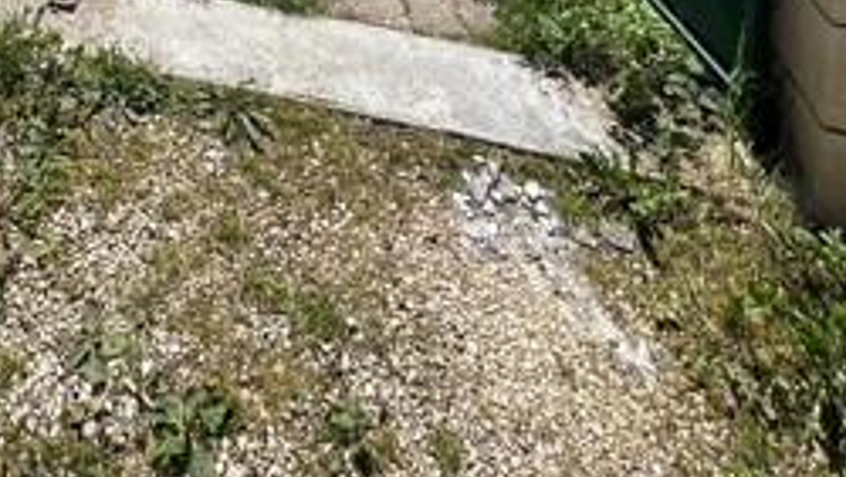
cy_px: -491
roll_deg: -1.1
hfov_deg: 54.2
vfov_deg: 19.0
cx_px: 173
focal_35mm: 34
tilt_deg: -4.4
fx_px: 763
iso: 32
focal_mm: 1.57
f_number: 1.8
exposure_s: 1/1468
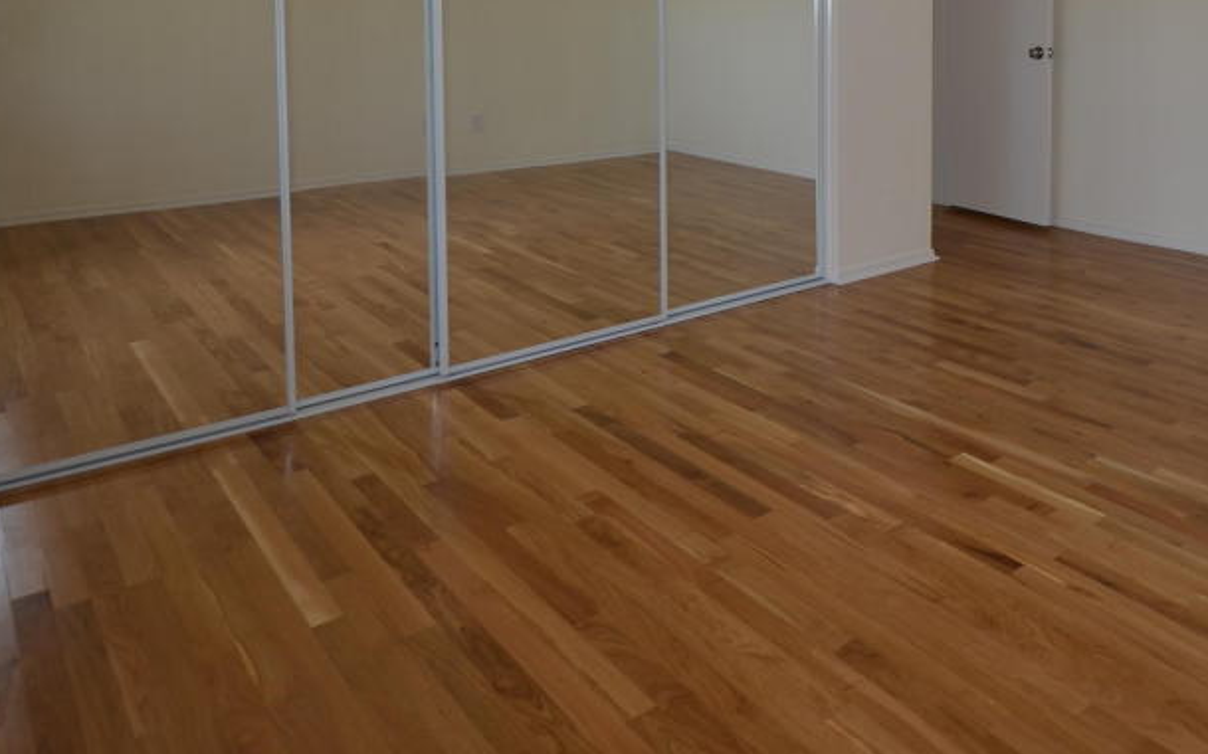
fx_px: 955
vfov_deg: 39.2
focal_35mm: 29
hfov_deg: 59.6
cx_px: 965
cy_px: 42
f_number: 4
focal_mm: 10
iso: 100
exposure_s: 1/60
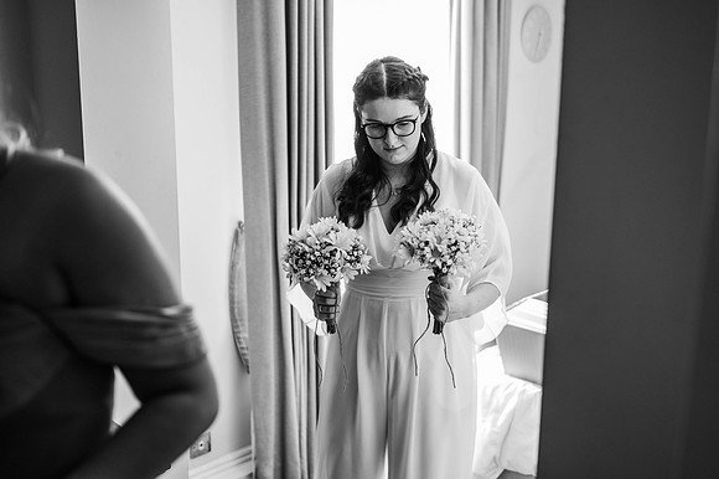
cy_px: 240
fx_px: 699
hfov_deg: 54.5
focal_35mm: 35
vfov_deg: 37.8
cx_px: 360
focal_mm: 35
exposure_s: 1/200
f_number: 2
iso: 360
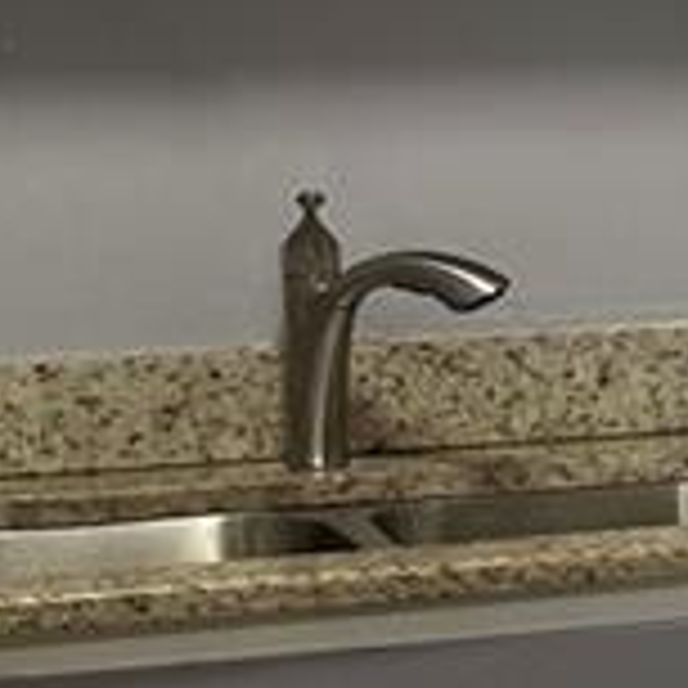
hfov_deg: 8.9
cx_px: 1943
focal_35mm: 166
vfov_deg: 10.5
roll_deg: -1.6
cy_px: 310
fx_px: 3733
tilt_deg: -6.4
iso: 125
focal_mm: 6.86
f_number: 1.78
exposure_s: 1/60
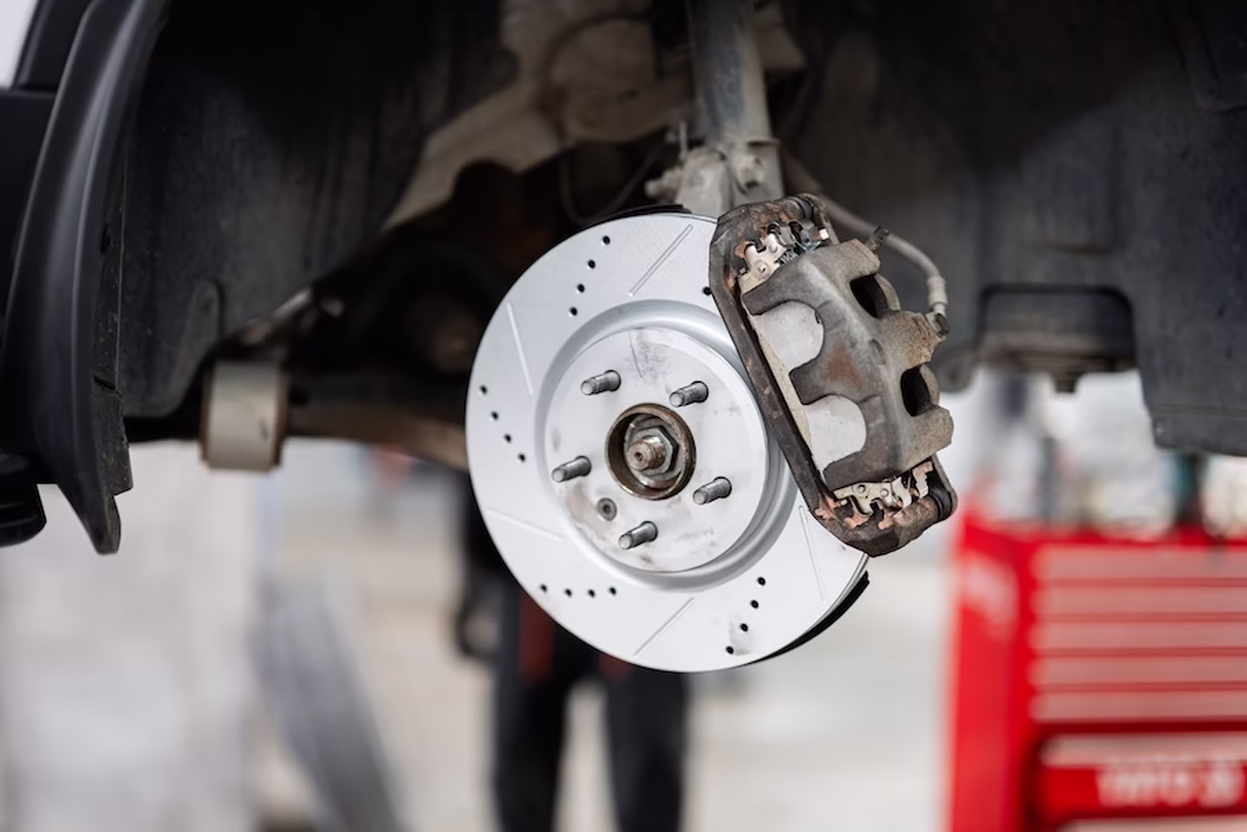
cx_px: 624
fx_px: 1732
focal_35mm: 50
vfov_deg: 27.0
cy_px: 416
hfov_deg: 39.6
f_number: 1.2
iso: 200
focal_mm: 50
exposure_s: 1/250
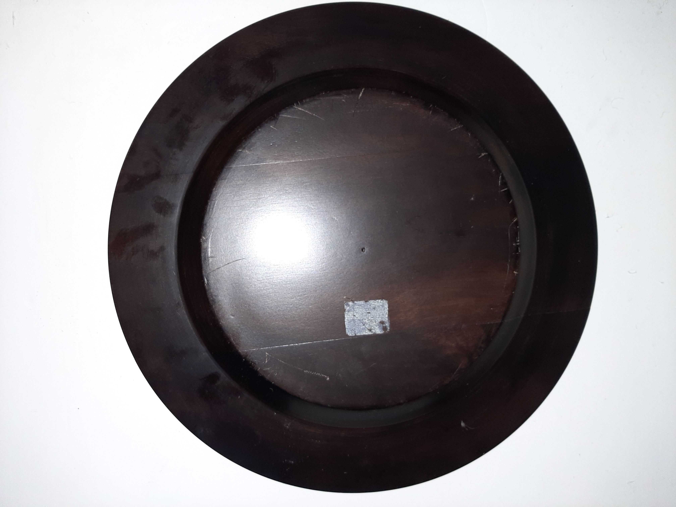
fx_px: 508
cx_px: 338
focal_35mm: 26
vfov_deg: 53.1
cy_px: 254
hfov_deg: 67.3
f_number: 1.7
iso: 1000
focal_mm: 3.93
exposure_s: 1/17
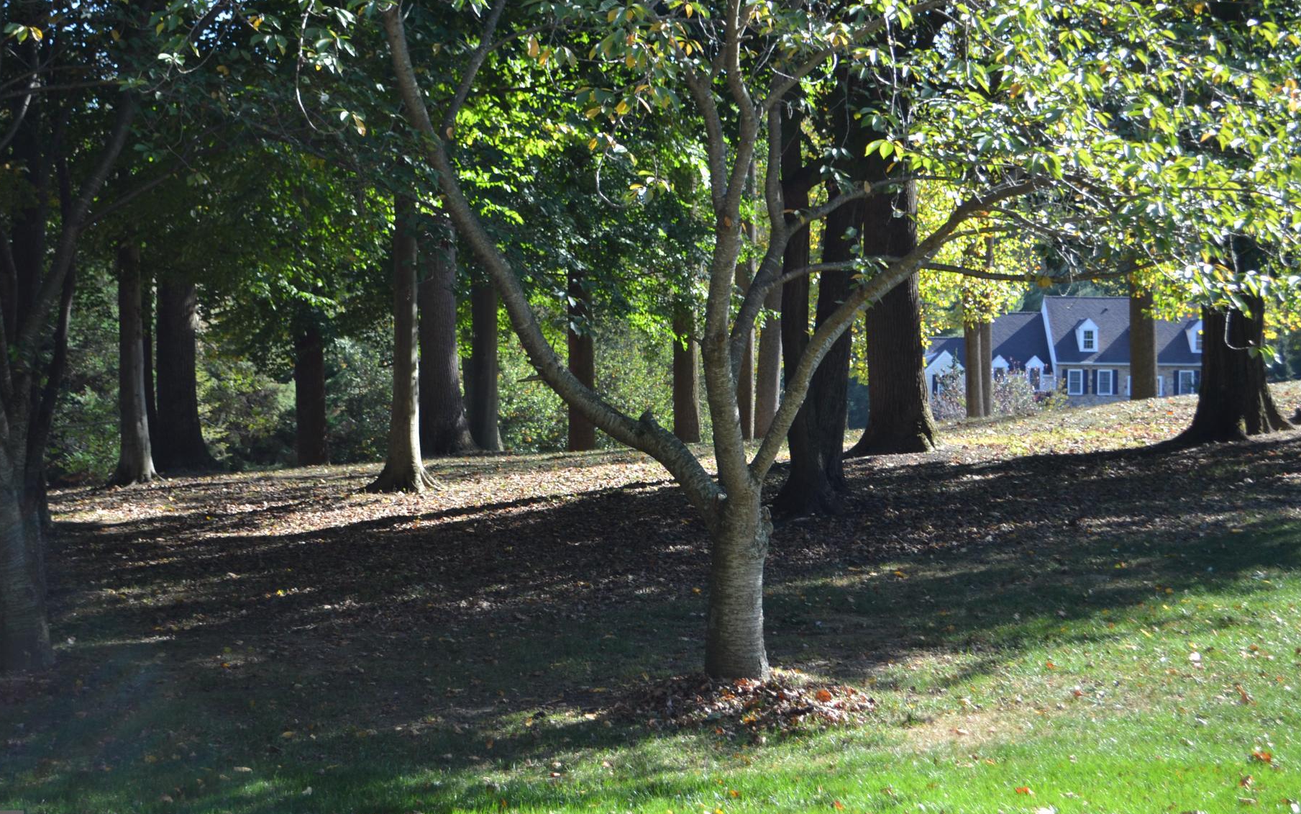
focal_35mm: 61
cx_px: 601
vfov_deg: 21.4
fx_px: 2148
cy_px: 372
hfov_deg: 33.7
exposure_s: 1/125
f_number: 5.6
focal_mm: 35
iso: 125
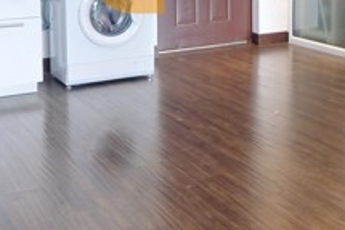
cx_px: 281
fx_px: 642
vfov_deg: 19.4
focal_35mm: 67
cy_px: -29
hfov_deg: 29.4
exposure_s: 1/15
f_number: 3.5
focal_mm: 16
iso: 200
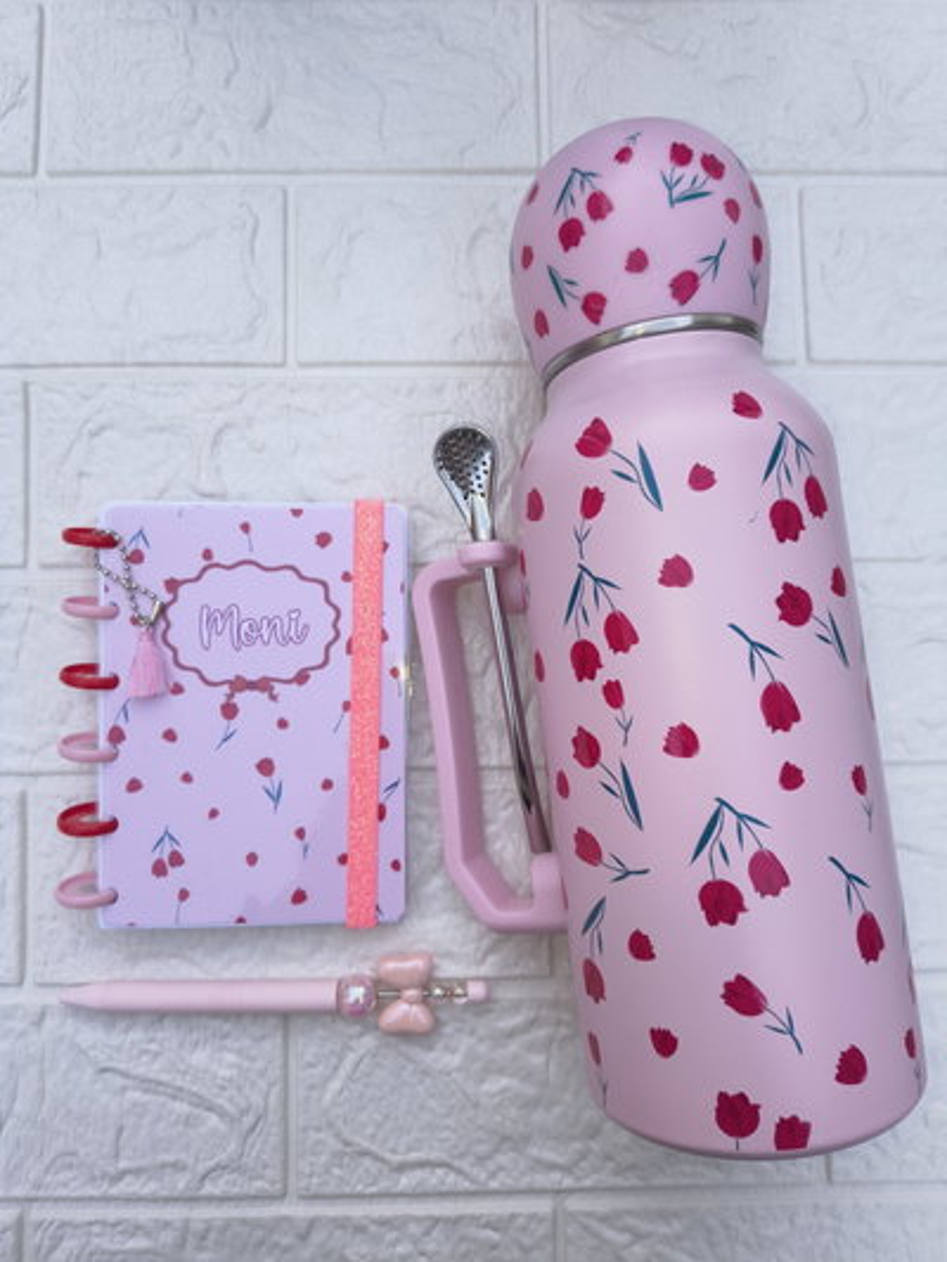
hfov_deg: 56.8
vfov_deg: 71.6
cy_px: 631
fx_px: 875
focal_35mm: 24
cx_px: 474
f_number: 1.8
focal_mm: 5.56
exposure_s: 1/100
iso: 205
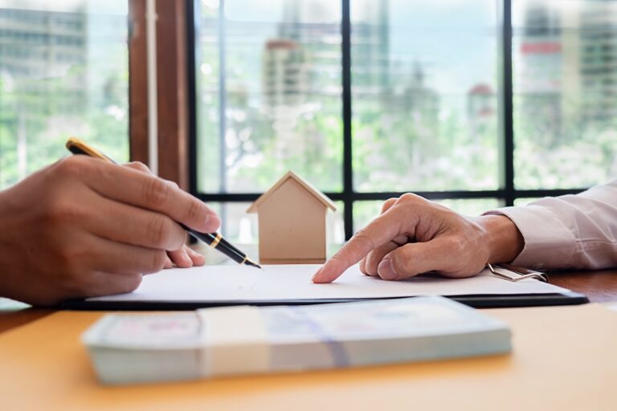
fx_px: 531
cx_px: 308
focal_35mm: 31
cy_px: 206
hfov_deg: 60.3
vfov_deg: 42.3
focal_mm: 20.5
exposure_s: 1/100
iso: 250
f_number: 3.2
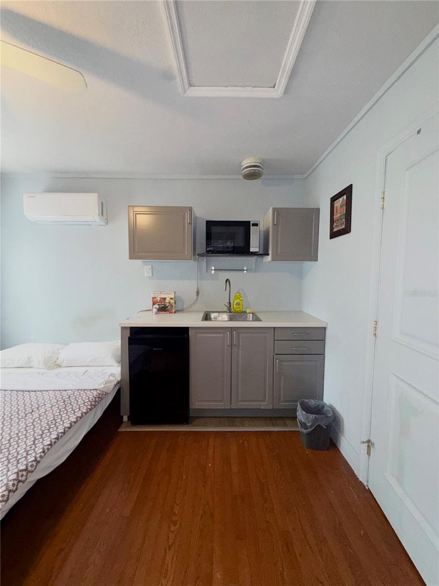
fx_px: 237
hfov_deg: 85.7
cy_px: 293
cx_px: 220
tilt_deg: -4.6
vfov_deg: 102.1
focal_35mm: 14
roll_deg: -0.9
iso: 125
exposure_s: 1/60
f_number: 2.2
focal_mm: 2.22
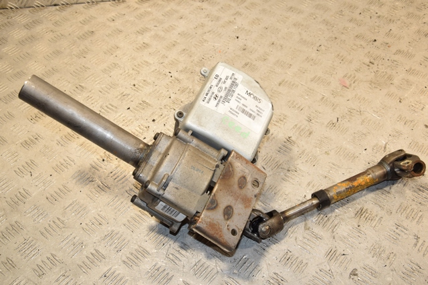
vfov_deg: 34.2
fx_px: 463
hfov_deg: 49.6
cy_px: 142
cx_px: 214
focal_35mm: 39
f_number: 8
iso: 800
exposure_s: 1/200
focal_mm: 26
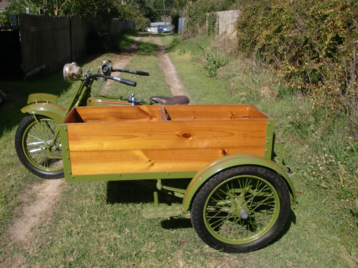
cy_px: 134
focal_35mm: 36
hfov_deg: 51.4
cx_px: 179
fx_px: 372
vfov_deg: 39.7
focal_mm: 6.3
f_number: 7.9
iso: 64
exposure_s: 1/200
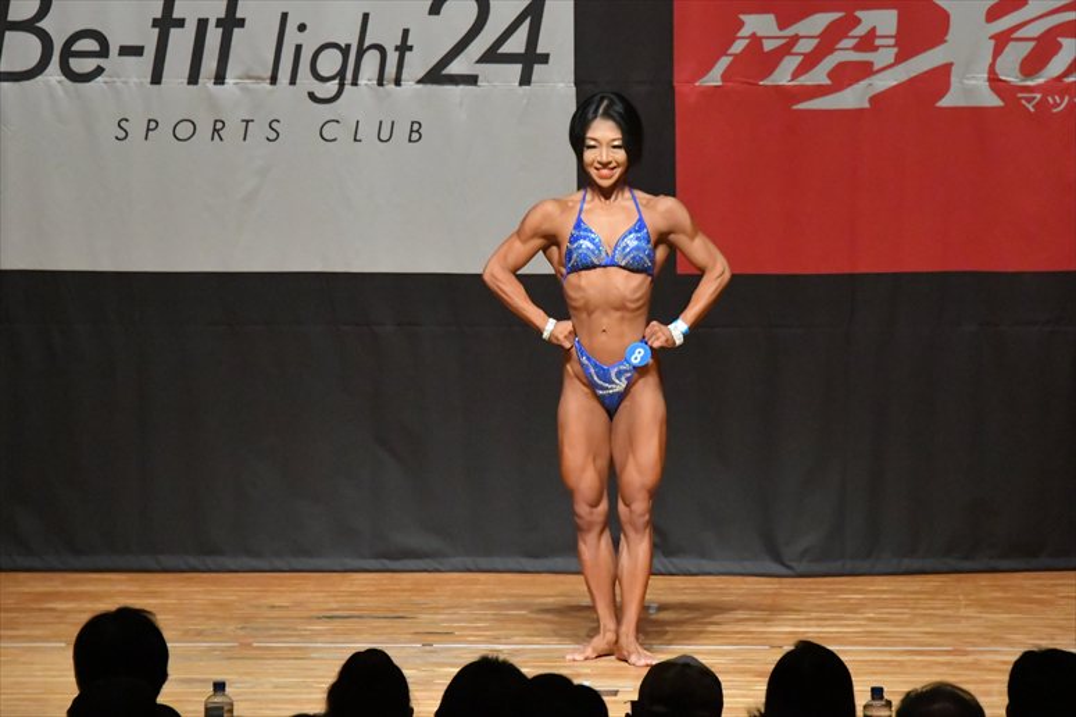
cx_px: 538
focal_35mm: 285
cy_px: 358
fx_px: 8514
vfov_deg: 4.8
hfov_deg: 7.2
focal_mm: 190
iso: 12800
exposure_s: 1/400
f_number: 5.6
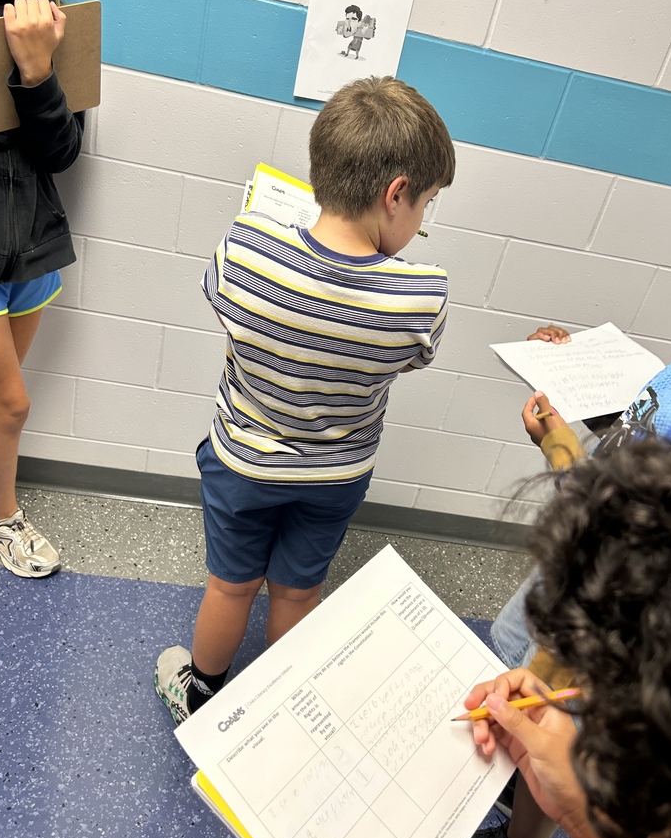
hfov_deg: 47.1
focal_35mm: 31
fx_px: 769
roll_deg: -14.3
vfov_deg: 57.0
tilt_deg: -28.3
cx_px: 340
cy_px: 365
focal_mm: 5.7
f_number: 1.5
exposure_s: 1/60
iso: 80
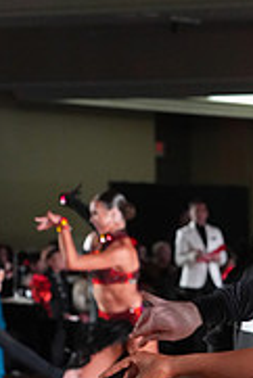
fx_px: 2357
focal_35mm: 224
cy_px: 539
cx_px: 384
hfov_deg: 6.1
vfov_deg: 9.0
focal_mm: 70
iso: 4000
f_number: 5.6
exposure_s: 1/200
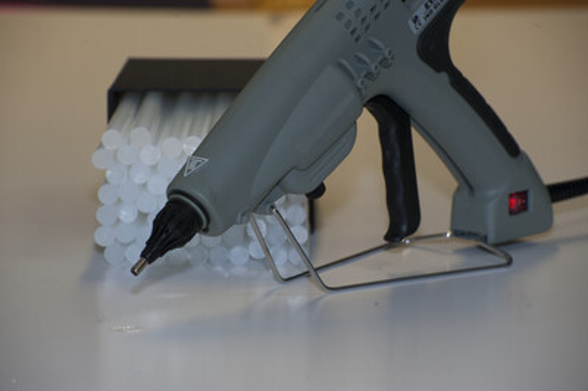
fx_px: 2530
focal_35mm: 155
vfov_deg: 8.8
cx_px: 294
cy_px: 196
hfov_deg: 13.3
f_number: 11
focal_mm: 155
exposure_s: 1/160
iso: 1000
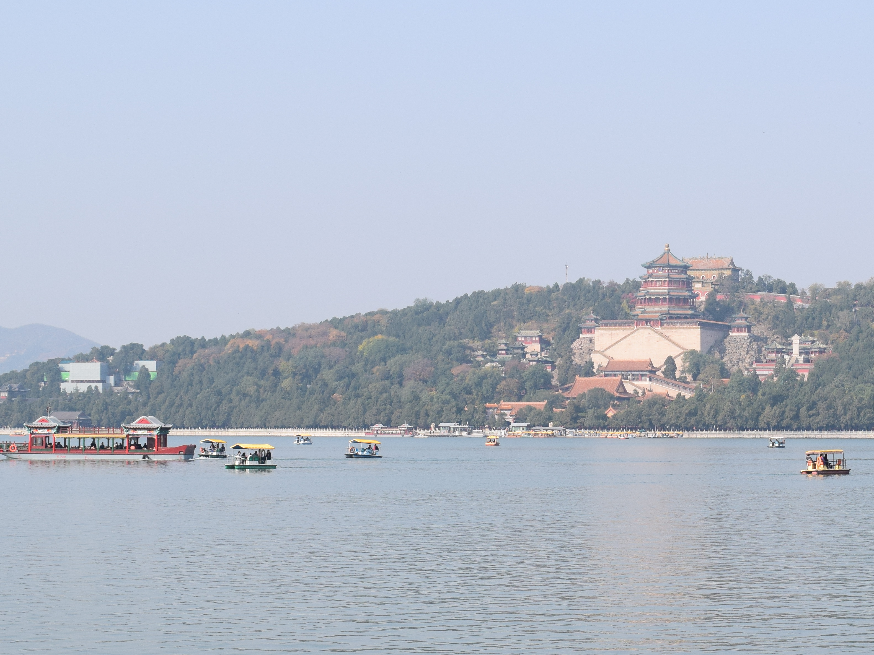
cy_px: 356
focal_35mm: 96
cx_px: 666
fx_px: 2421
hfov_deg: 20.3
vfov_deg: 15.4
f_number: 11
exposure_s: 1/500
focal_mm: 35
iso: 400
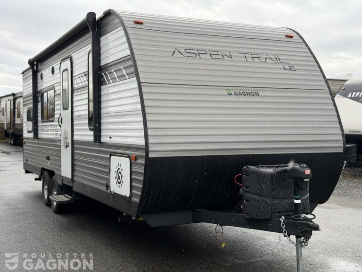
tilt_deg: -2.6
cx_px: 181
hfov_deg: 39.7
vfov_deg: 30.3
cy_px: 136
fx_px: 502
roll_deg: +0.0
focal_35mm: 48
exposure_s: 1/754
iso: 64
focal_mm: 6.76
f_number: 1.78
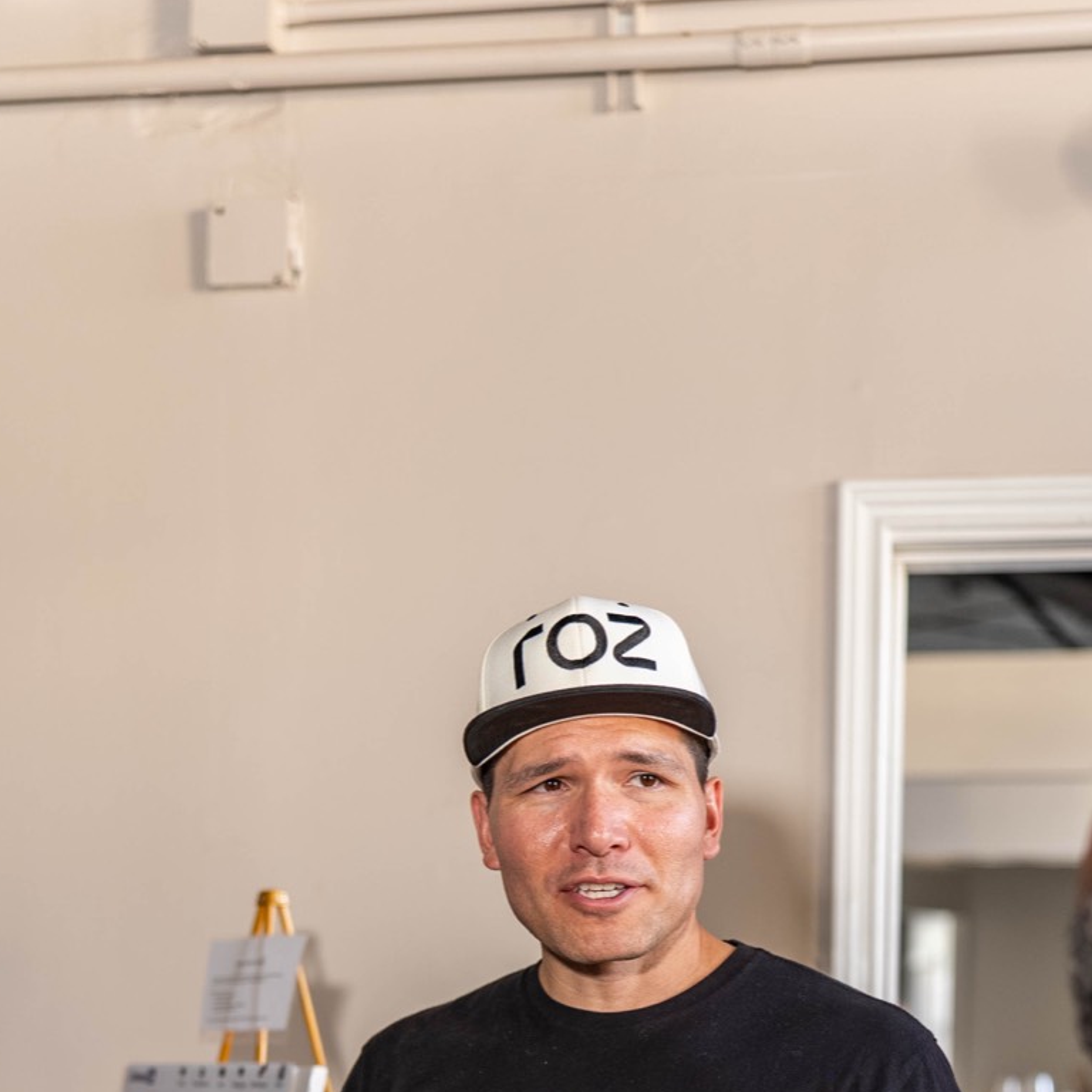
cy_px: 1110
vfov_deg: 26.2
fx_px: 2213
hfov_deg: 27.7
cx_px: 556
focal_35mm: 62
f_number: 2
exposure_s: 1/125
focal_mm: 35
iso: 250
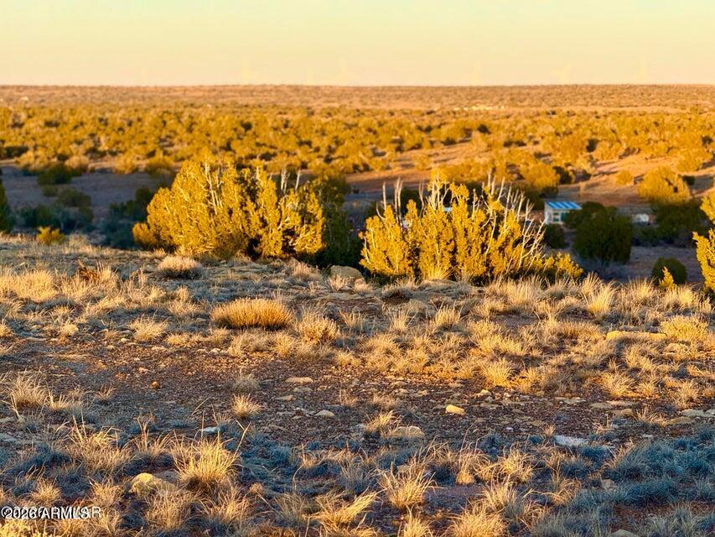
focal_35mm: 120
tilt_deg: -4.2
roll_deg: -0.4
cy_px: 268
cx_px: 358
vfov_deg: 12.4
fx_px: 2479
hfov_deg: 16.4
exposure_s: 1/298
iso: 64
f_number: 2.8
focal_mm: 15.66
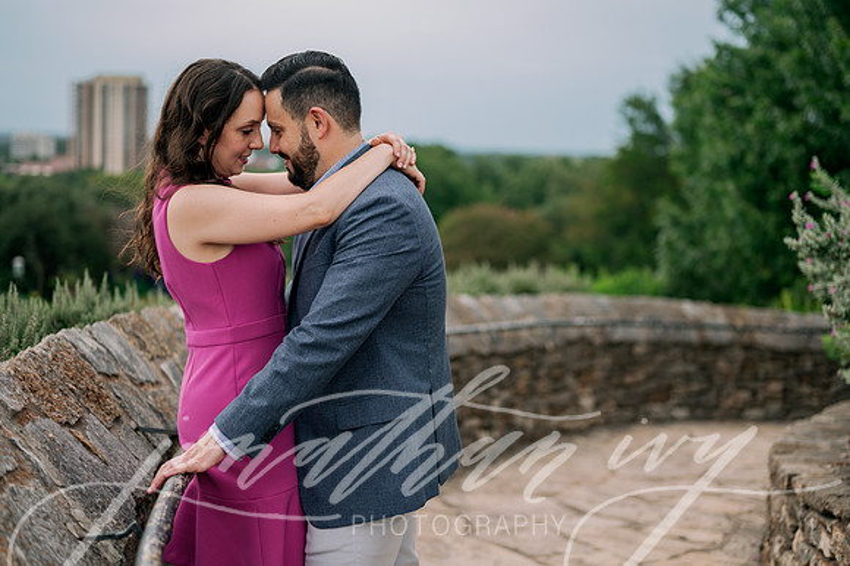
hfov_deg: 38.3
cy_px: 283
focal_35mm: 52
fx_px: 1223
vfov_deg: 26.1
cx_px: 425
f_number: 2
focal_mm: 50
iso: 80
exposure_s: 1/400
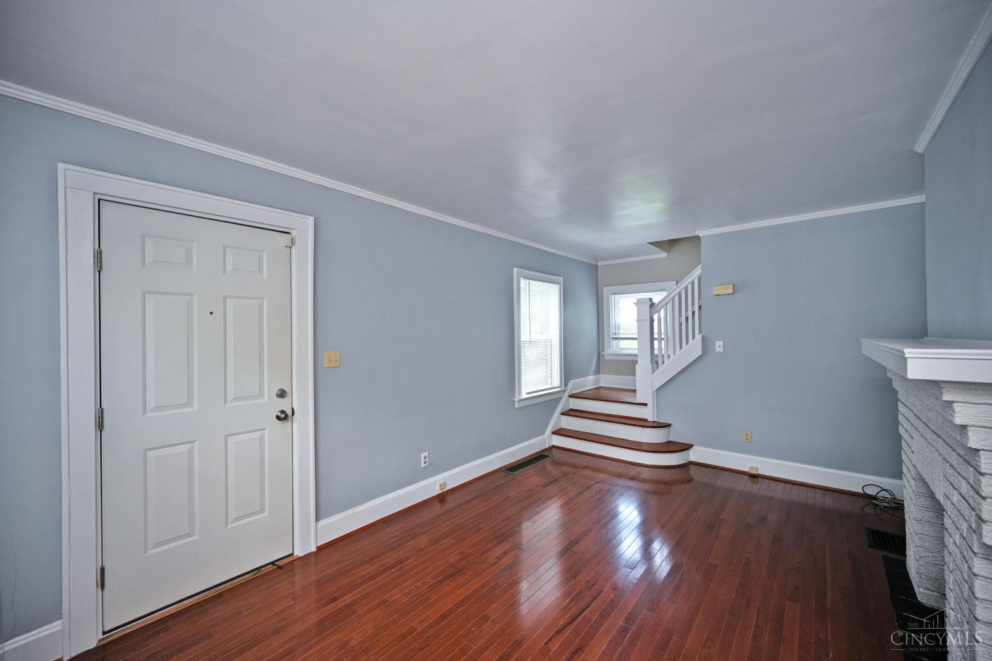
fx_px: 386
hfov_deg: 104.3
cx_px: 496
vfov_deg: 81.2
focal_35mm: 14
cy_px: 330
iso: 360
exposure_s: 1/60
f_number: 4
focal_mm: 14
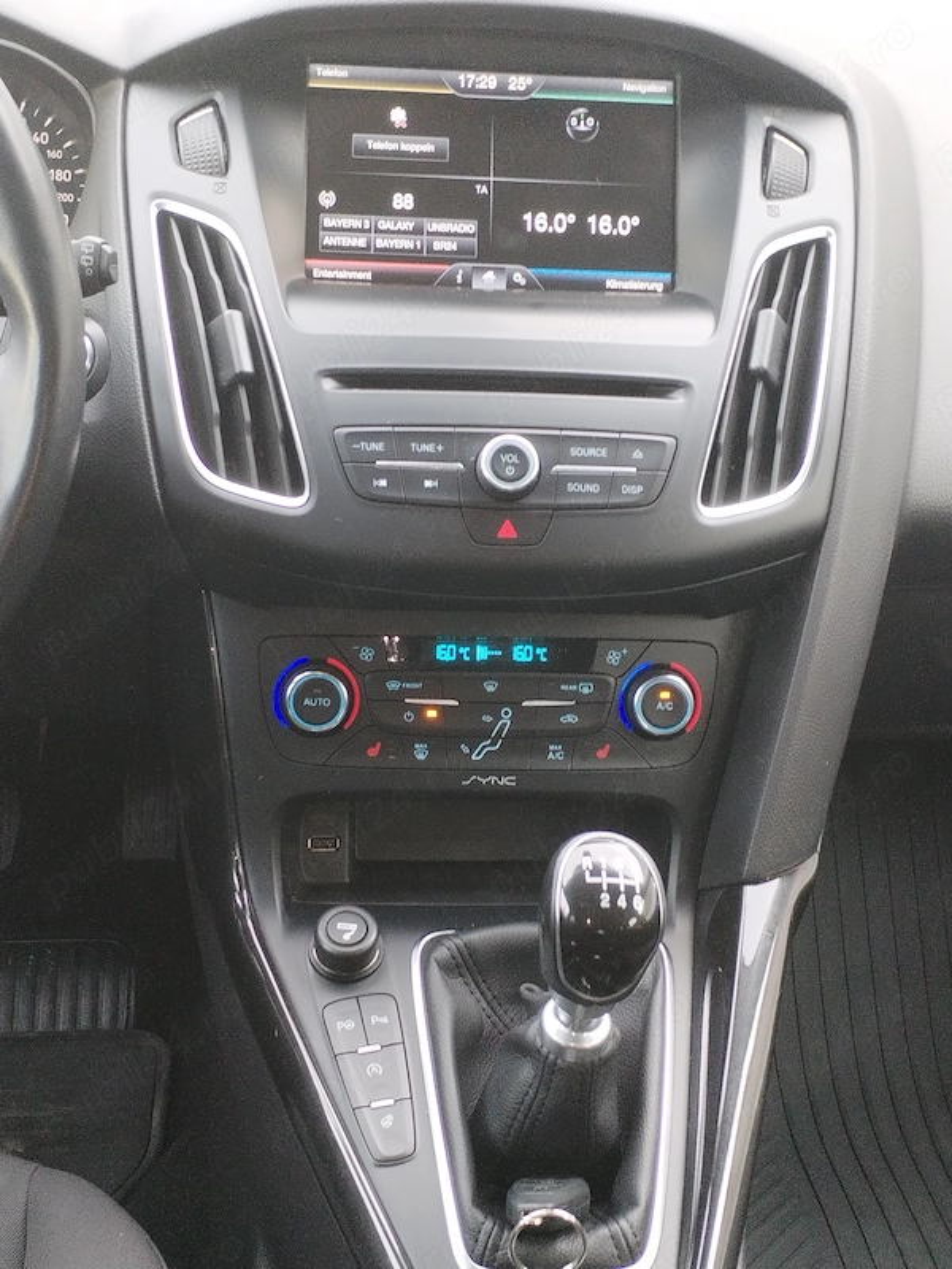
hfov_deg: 28.6
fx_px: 1870
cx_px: 476
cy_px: 634
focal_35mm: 51
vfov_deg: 37.5
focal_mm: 4.75
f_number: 1.8
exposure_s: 1/33.3
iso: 327
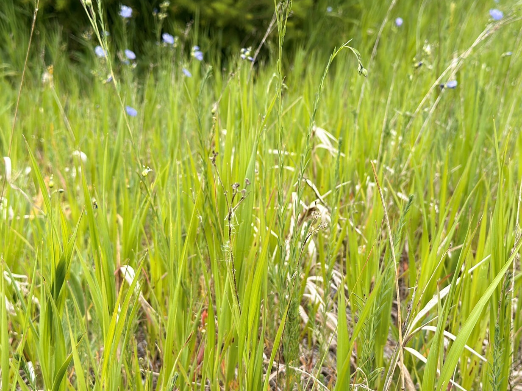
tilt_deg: -14.8
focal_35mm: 61
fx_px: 920
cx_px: 305
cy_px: 241
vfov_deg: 24.0
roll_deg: +0.3
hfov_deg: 31.6
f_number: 1.78
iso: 64
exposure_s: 1/545
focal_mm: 6.76
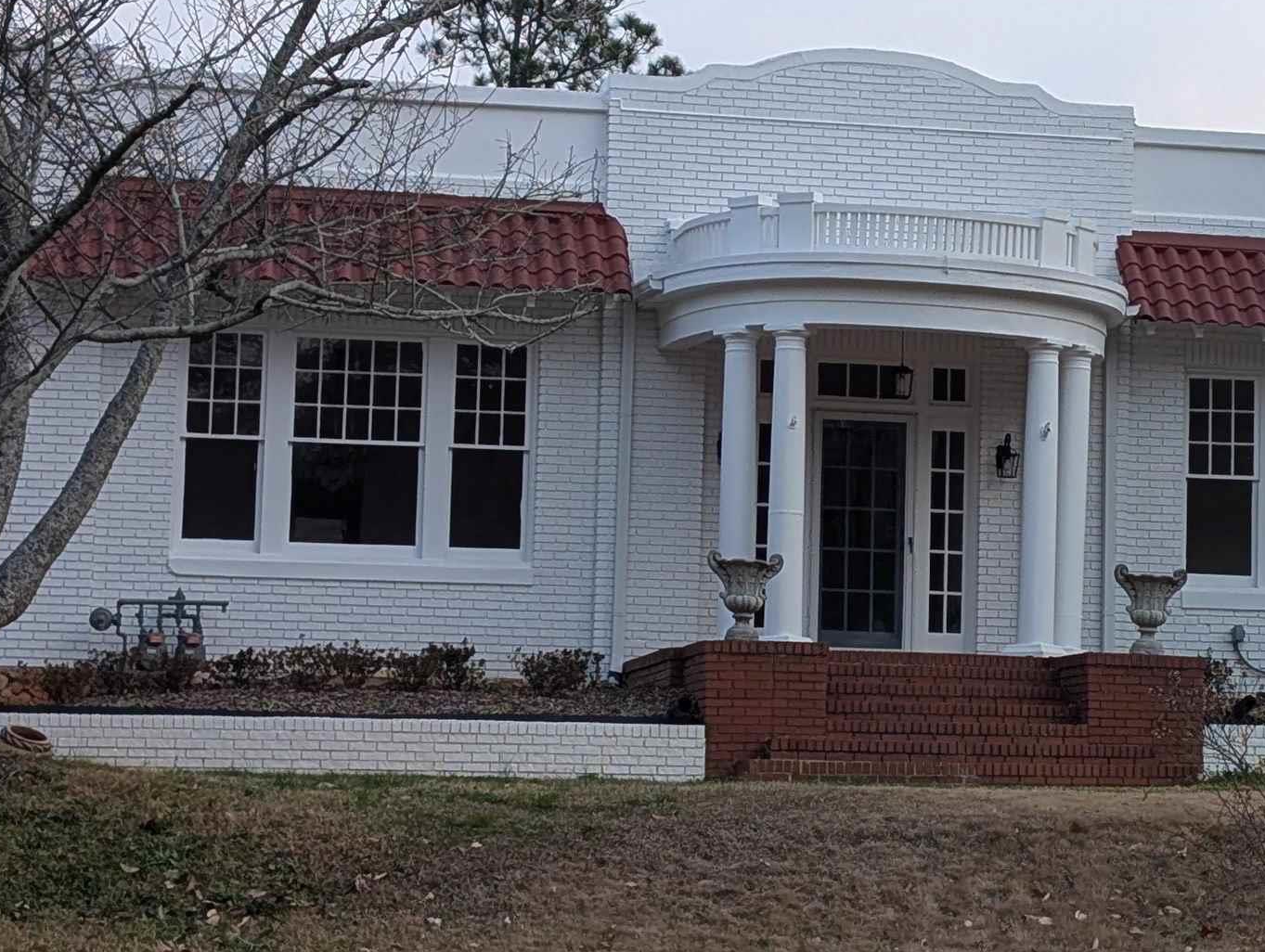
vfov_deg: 13.5
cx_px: 863
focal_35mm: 110
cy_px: 344
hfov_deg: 17.8
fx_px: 4025
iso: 21
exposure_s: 1/427
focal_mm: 6.9
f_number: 1.68
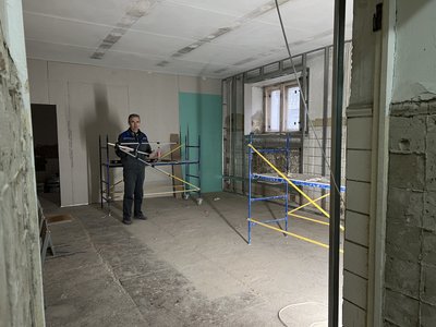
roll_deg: +0.4
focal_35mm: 26
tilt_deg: -3.5
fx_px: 327
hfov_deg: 67.3
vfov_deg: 53.1
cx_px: 218
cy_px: 164
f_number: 1.5
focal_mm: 5.7
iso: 125
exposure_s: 1/50
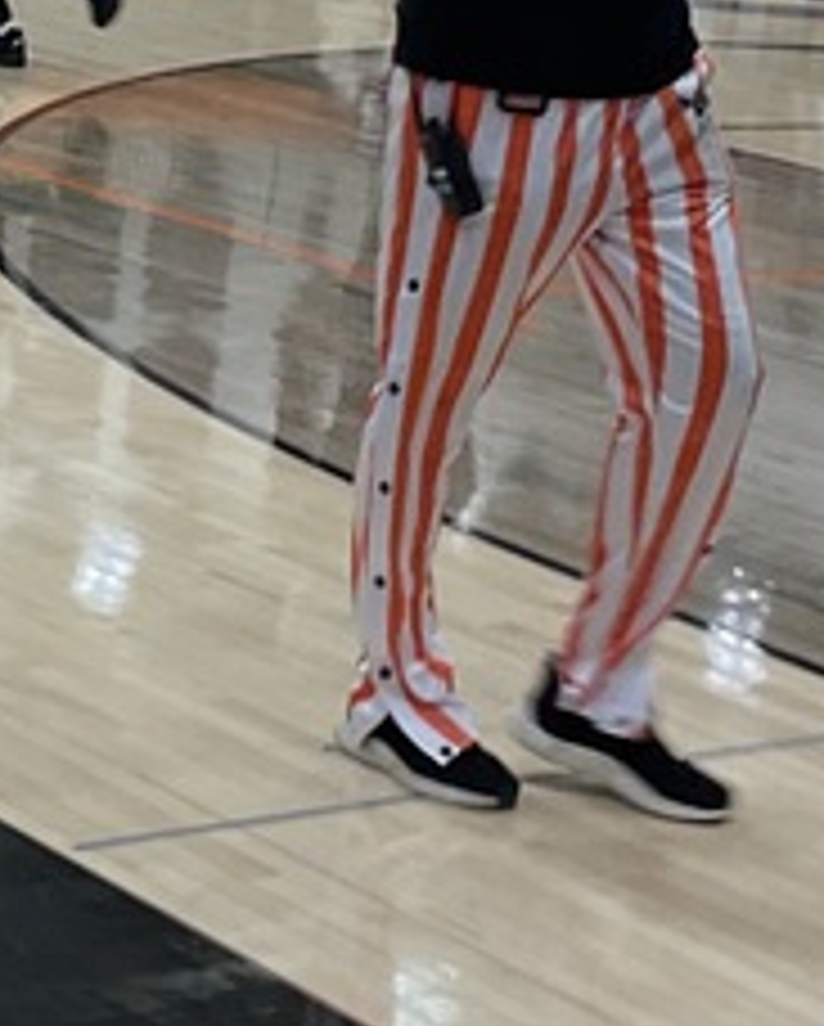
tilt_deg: -6.3
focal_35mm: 127
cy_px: 18
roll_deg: -5.7
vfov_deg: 14.9
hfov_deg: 12.1
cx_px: 18
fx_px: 3864
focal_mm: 3
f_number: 1.8
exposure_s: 1/50
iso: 40
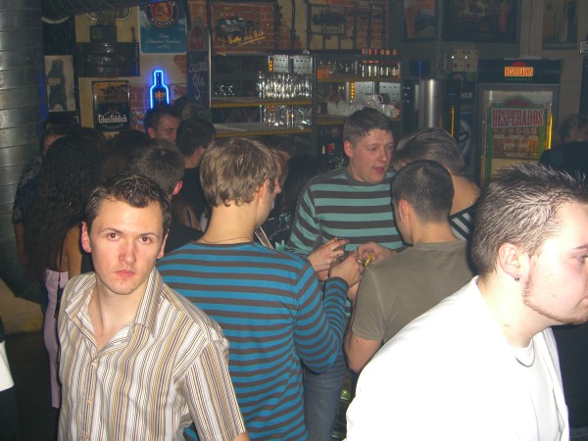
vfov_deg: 37.7
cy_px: 220
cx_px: 294
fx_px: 645
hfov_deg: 49.0
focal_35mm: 38
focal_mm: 7.9
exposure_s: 1/60
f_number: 2.8
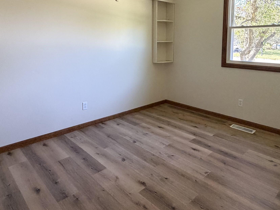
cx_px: 152
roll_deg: +1.0
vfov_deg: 51.6
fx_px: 210
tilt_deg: -4.8
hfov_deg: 67.2
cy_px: 63
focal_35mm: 26
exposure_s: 1/60
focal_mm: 2.22
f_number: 2.2
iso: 400
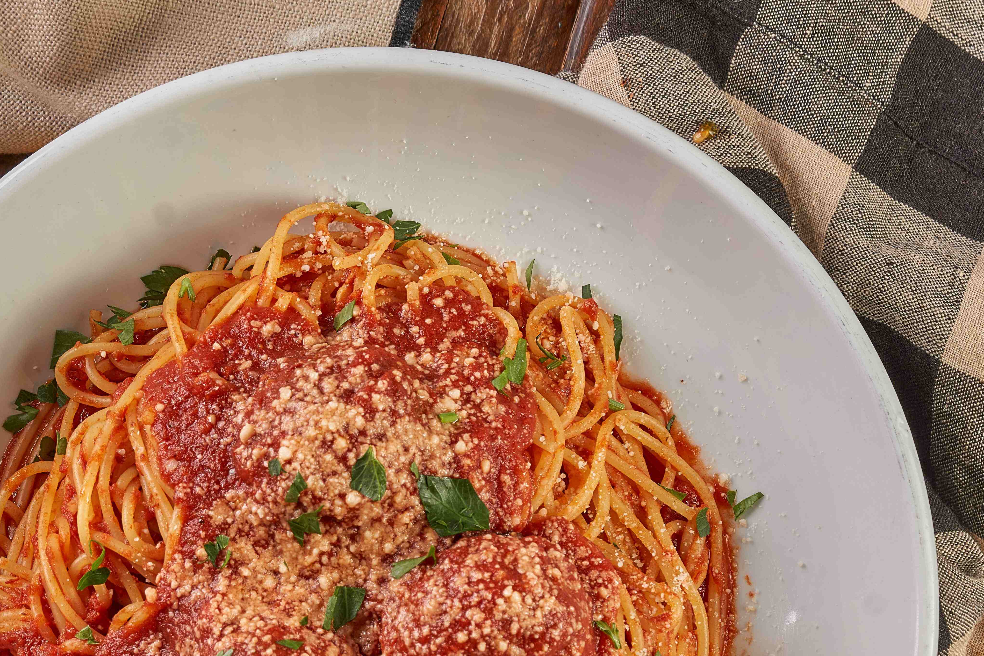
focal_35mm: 210
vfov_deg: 6.5
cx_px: 281
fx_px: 5739
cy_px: 606
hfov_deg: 9.8
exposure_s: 1/250
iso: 100
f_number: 8
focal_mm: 90
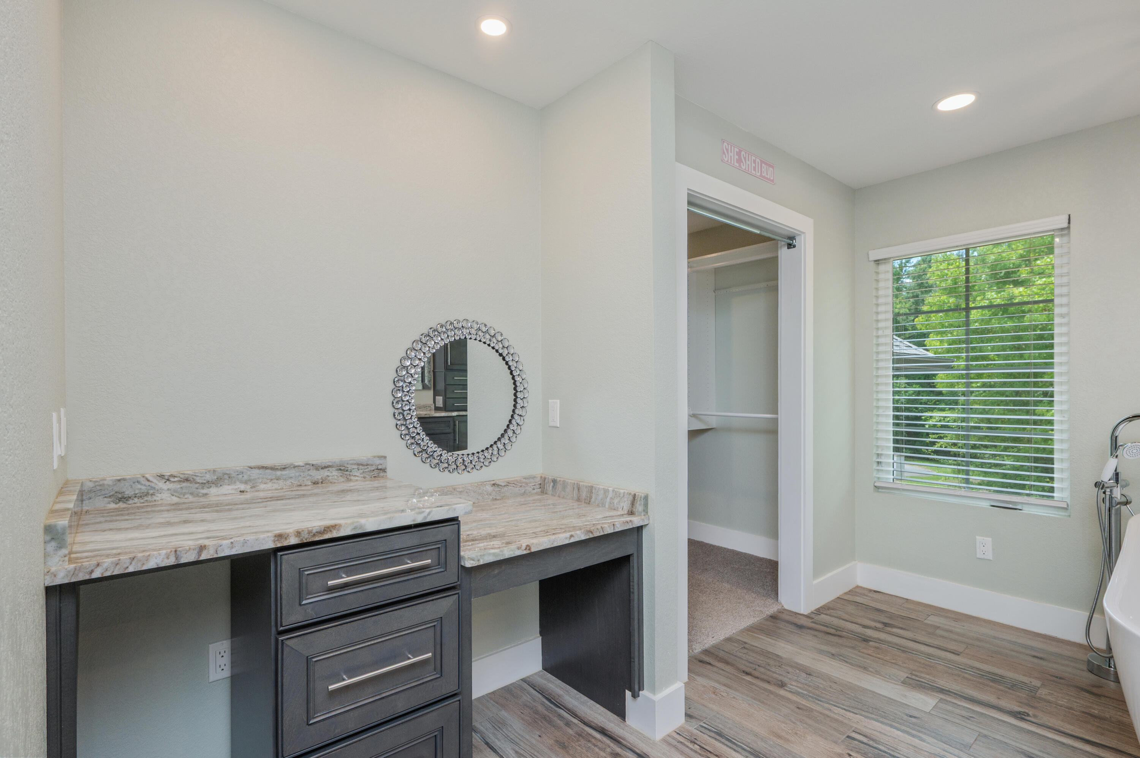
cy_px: 379
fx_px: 538
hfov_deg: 93.3
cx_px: 570
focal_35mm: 17
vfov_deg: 70.4
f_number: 9
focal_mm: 17
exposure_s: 1/60
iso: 500
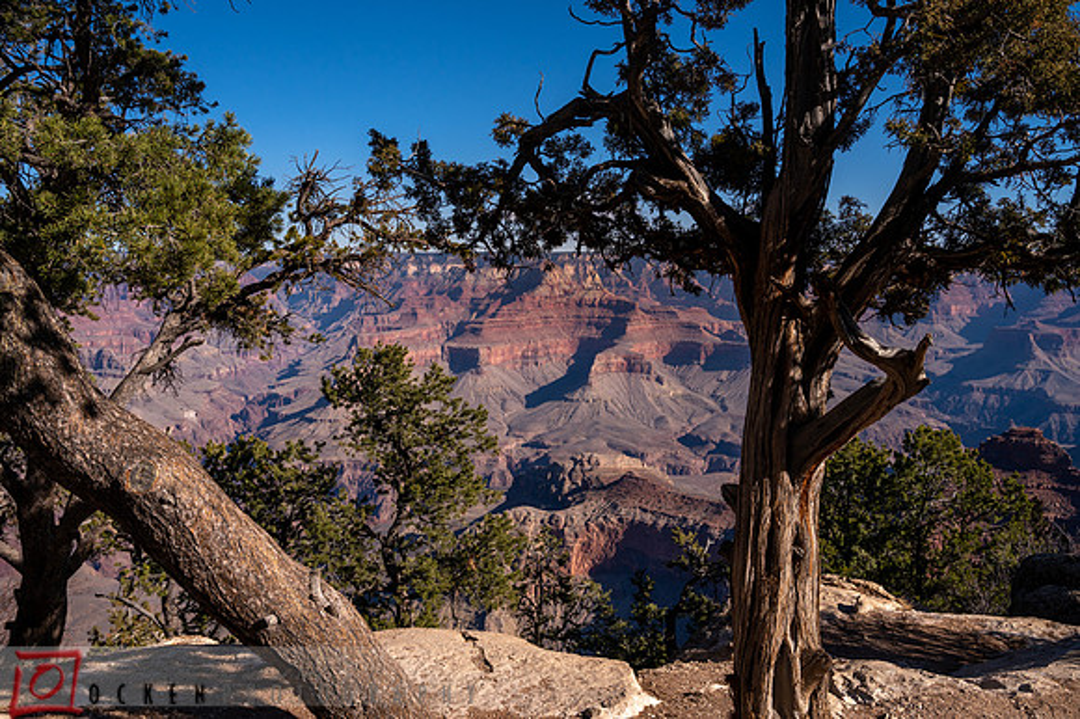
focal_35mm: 32
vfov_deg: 41.2
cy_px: 360
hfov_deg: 58.9
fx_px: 955
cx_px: 540
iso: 400
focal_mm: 31.5
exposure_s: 1/1600
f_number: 8
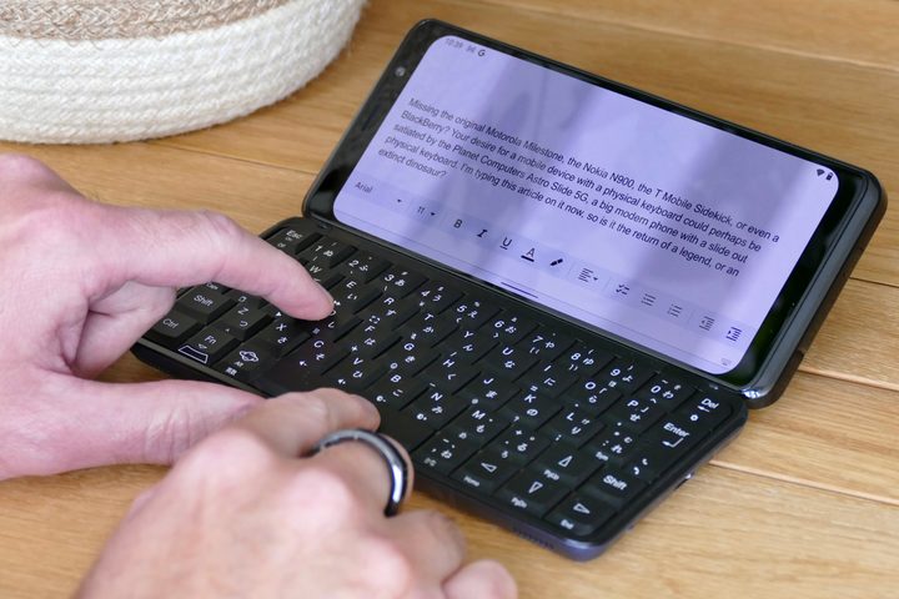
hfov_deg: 19.6
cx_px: 450
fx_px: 2597
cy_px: 300
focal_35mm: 104
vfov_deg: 13.2
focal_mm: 37.79
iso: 640
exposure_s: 1/80
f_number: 4
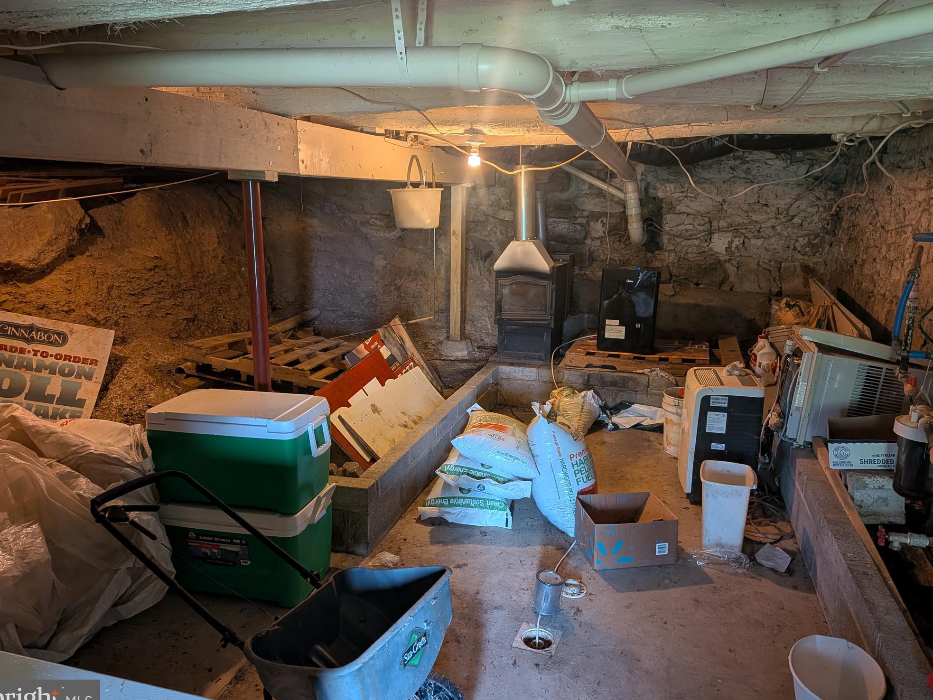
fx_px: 674
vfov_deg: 54.9
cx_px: 467
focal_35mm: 25
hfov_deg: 69.4
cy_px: 354
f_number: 1.7
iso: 26
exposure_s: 1/24
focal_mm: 4.53
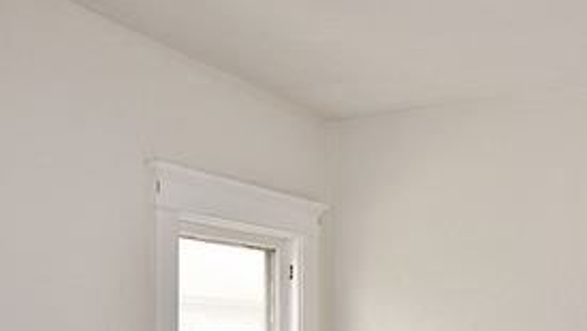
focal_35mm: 40
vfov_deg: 27.8
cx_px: 478
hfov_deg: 47.2
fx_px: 626
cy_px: 334
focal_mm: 11
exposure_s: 1/125
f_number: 5.6
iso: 220
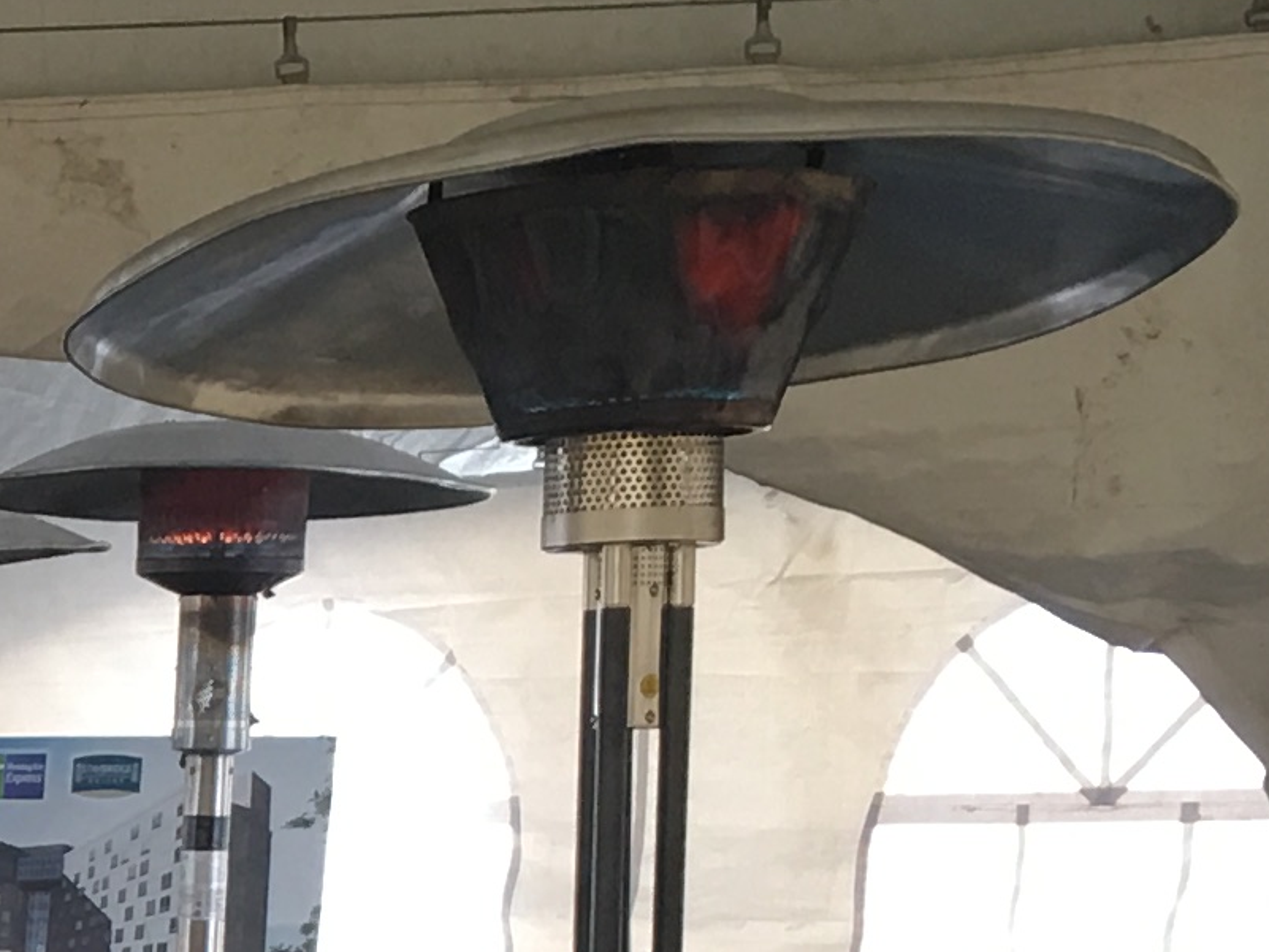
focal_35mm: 146
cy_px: 1643
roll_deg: +1.0
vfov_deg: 9.7
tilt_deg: -8.4
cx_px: -1041
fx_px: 5353
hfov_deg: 12.3
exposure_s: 1/15
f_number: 2.2
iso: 25
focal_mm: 4.15
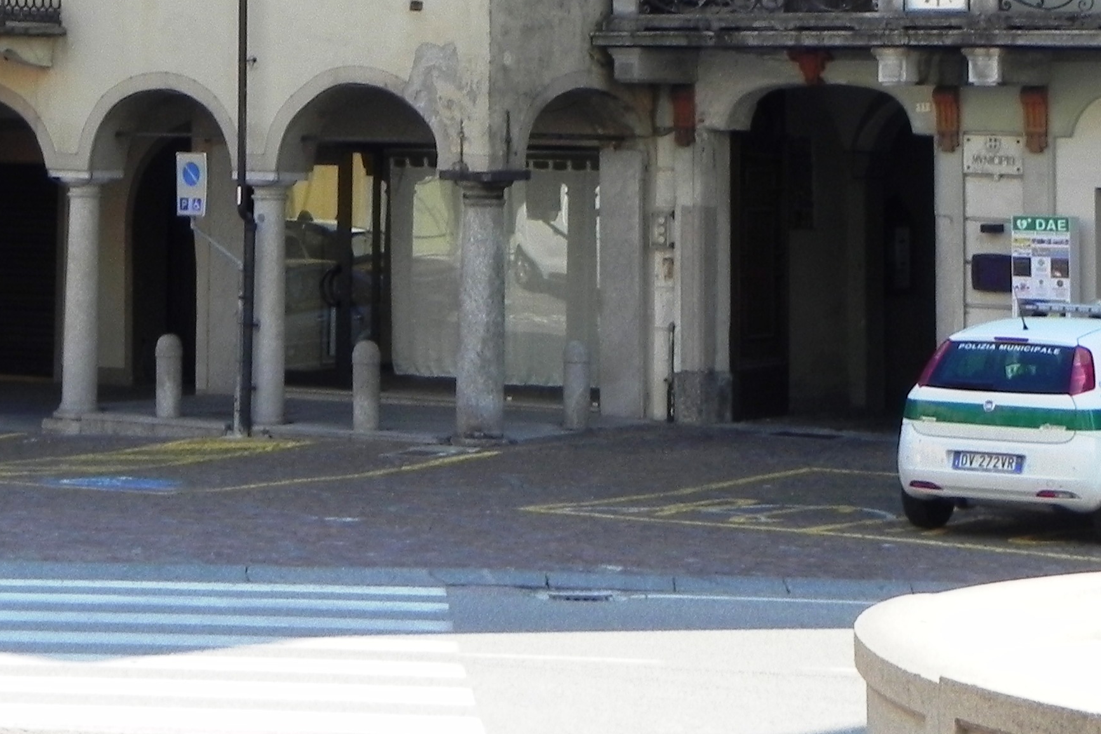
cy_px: -125
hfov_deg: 16.1
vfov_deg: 10.6
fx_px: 3883
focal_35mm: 127
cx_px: 389
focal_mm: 10.3
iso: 160
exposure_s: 1/83
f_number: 8
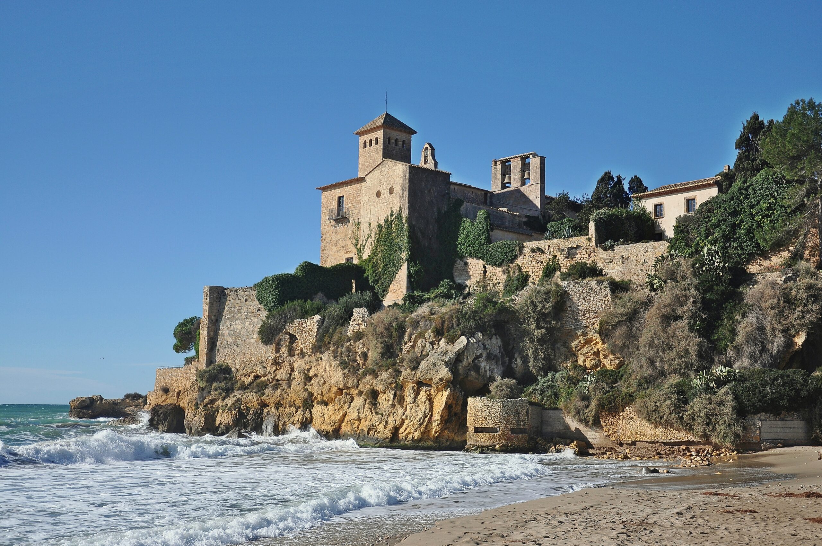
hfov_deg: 43.7
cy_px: 273
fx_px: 1026
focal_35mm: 45
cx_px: 411
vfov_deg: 29.8
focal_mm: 30
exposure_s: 1/2000
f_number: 4.2
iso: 200
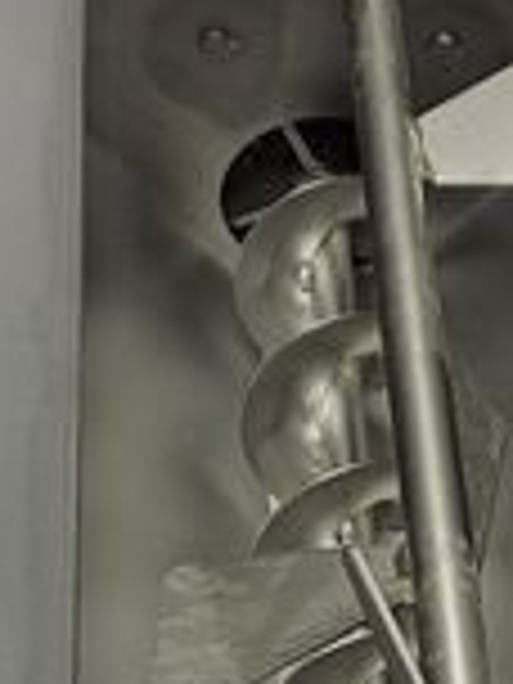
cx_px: 482
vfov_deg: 15.5
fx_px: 2490
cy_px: 603
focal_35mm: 126
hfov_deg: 11.7
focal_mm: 4.65
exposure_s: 1/33
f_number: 1.8
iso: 80
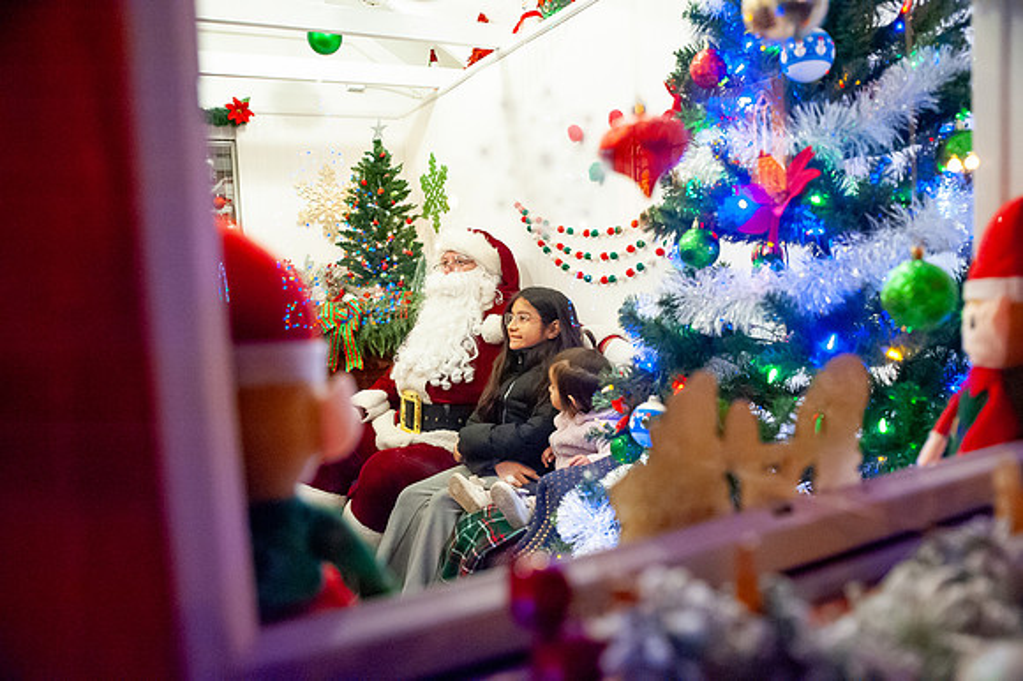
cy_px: 340
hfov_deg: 62.0
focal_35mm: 30
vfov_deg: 43.6
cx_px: 512
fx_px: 852
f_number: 4.5
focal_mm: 30
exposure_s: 1/125
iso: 6400
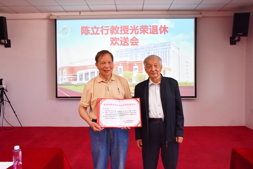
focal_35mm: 30
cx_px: 126
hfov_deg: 61.9
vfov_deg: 43.6
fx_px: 211
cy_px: 84
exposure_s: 1/125
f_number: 5
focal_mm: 20
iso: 1000
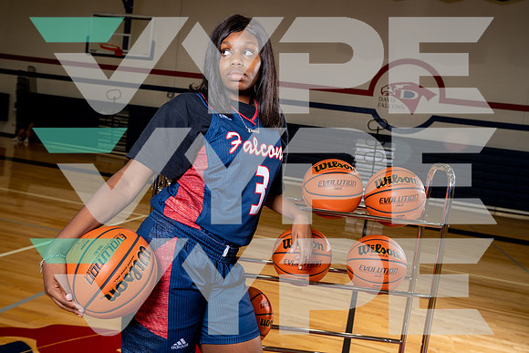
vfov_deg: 42.3
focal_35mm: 31
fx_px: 456
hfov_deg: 60.3
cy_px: 176
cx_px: 264
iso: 500
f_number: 5.6
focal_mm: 31
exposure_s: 1/200
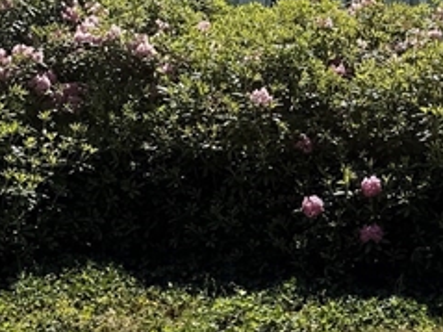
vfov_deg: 14.1
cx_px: 369
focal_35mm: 103
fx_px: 1317
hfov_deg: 18.9
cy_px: -19
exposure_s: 1/3584
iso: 80
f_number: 1.78
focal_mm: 6.76
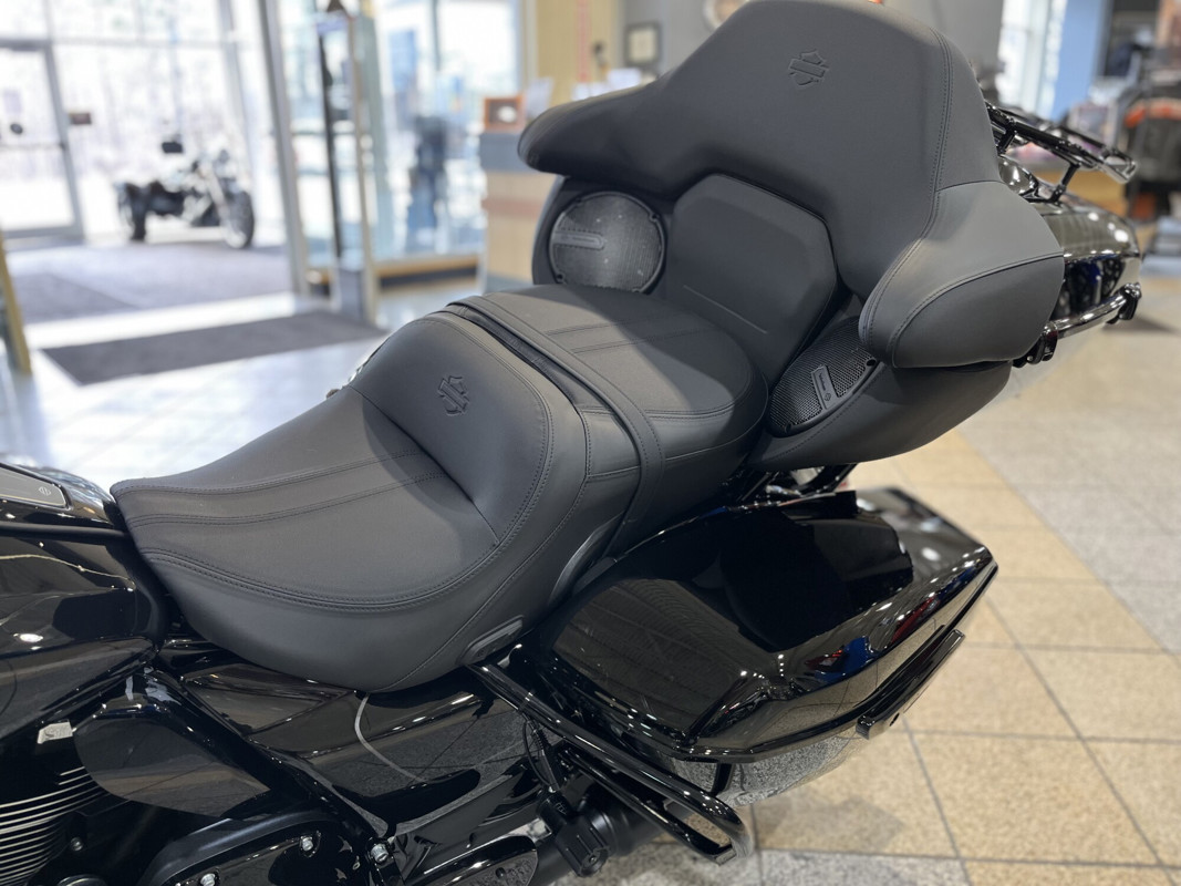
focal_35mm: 26
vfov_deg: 53.1
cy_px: 443
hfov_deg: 67.3
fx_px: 887
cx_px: 590
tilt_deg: -19.3
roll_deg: +0.4
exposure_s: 1/60
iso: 100
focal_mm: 5.1
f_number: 1.6
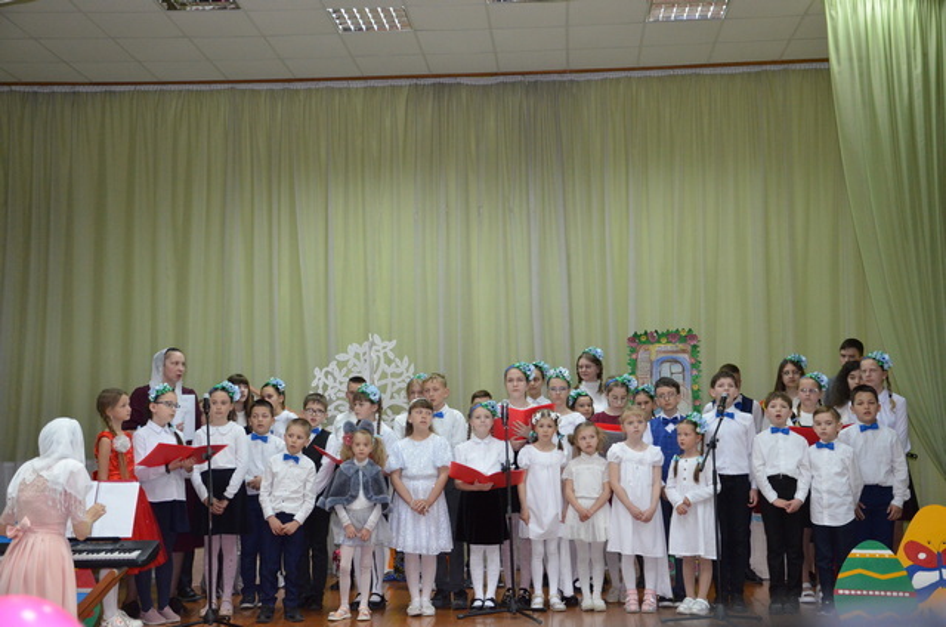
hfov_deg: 39.0
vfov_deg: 26.4
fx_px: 1337
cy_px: 314
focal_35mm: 51
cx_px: 473
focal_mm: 34
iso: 2200
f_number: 4.2
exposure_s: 1/60
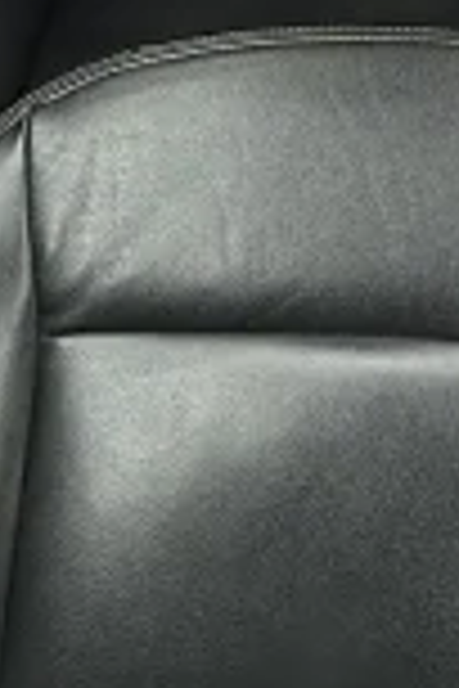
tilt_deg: -46.1
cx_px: 428
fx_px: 1167
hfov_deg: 21.7
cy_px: -297
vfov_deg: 25.9
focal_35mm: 61
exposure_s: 1/64
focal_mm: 2.22
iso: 320
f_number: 2.2
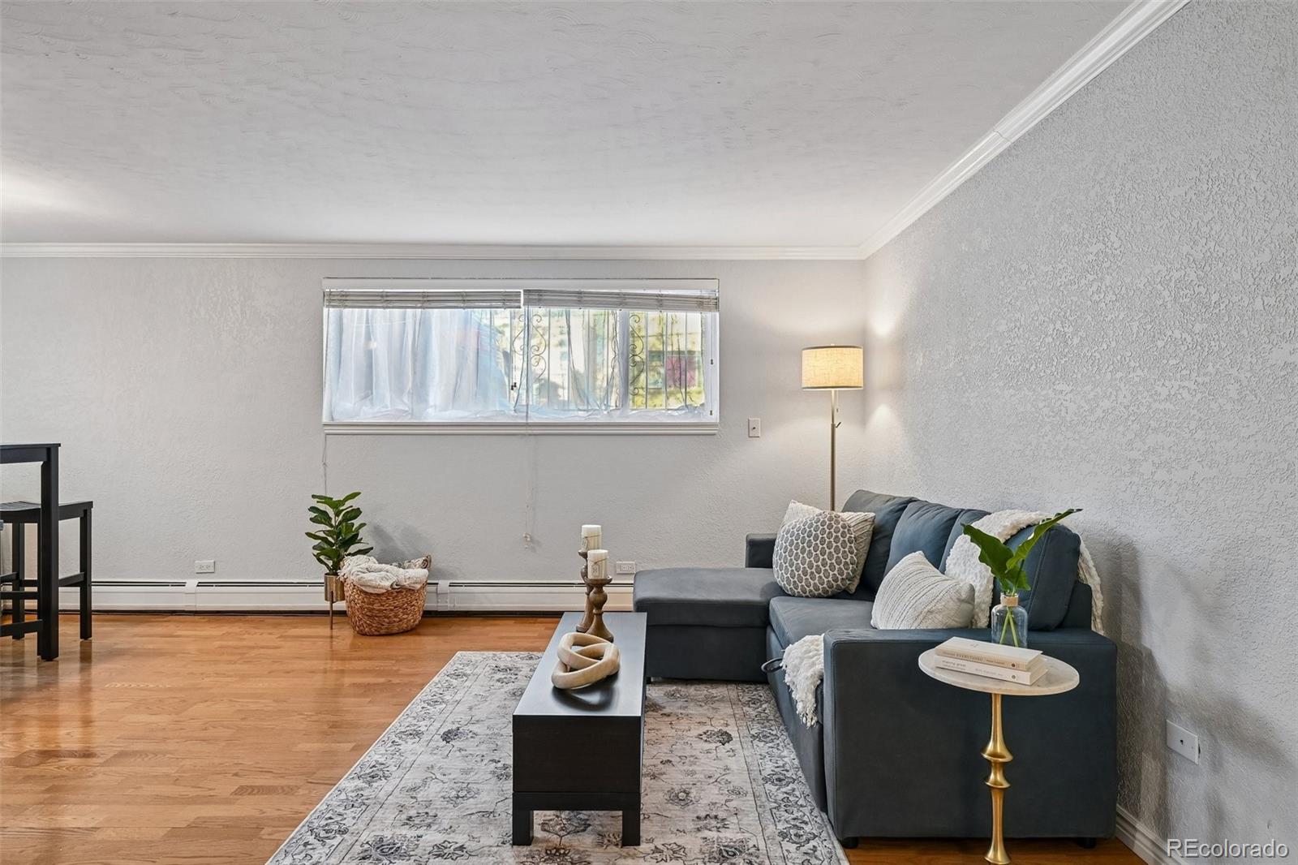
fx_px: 757
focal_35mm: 21
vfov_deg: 59.5
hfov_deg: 81.2
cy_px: 432
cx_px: 649
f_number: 11
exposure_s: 1/6
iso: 400
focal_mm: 21
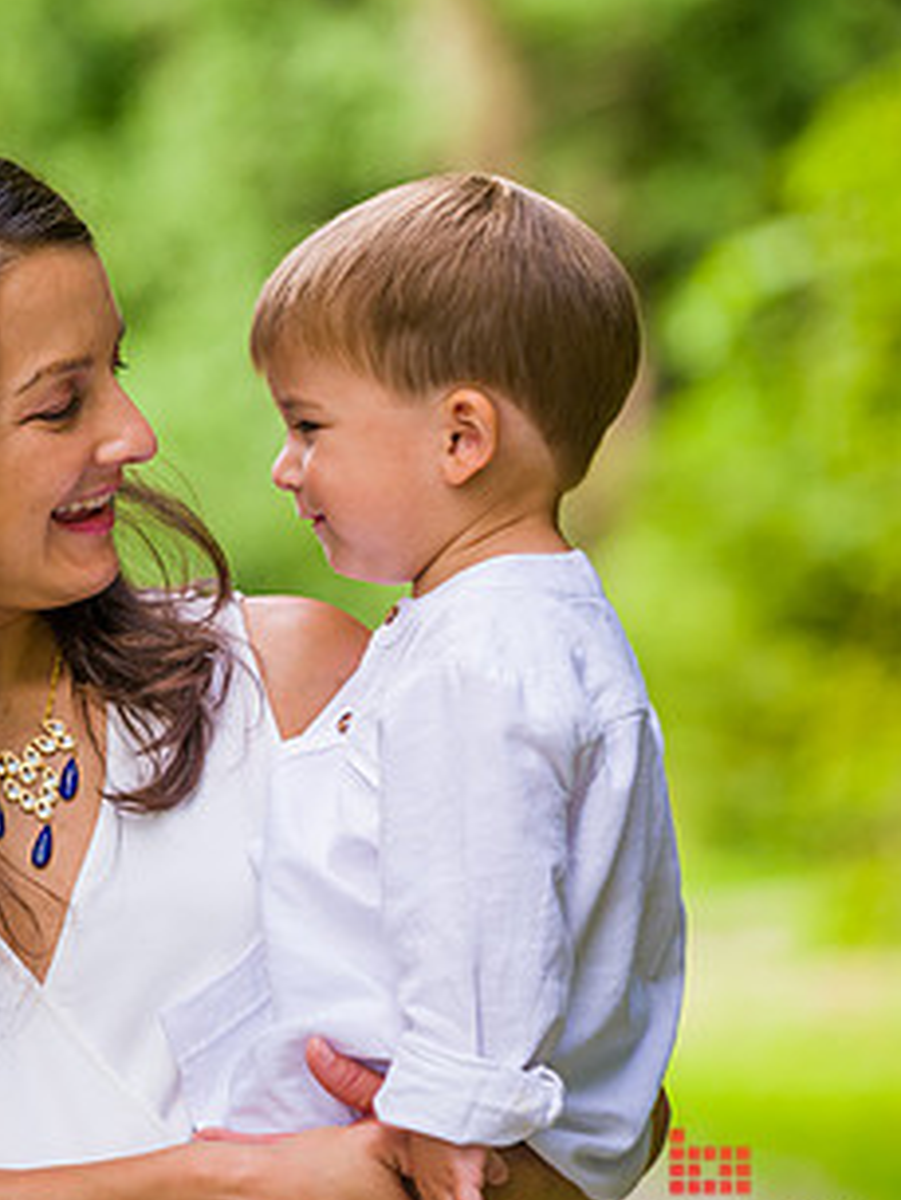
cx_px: -193
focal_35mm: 256
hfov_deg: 5.8
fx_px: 8878
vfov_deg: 7.7
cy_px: 572
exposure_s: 1/400
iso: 200
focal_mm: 140
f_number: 4
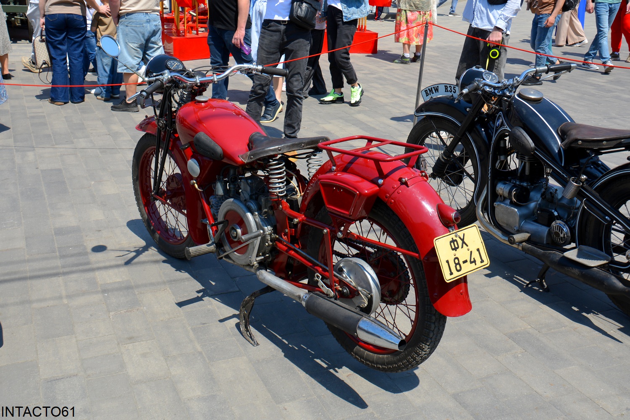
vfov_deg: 34.2
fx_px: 682
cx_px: 315
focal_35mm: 39
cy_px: 210
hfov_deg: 49.6
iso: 100
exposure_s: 1/250
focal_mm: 26
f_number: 8
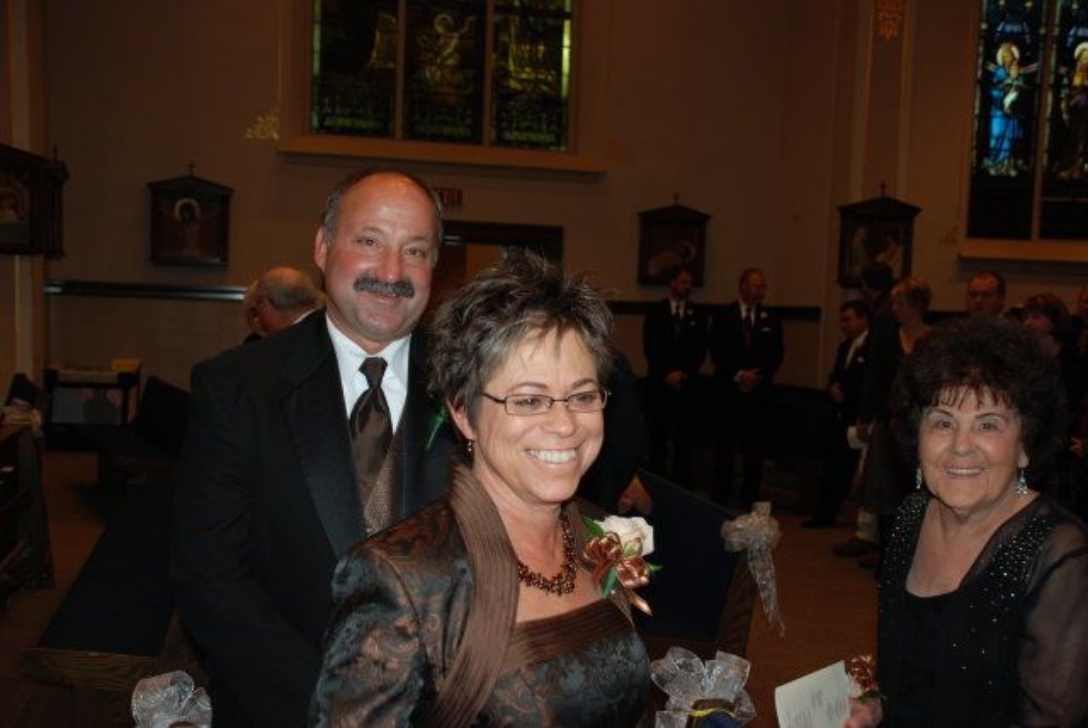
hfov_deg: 49.5
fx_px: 1180
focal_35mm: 39
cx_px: 544
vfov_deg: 34.3
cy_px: 364
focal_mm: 26
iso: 200
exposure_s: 1/60
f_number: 4
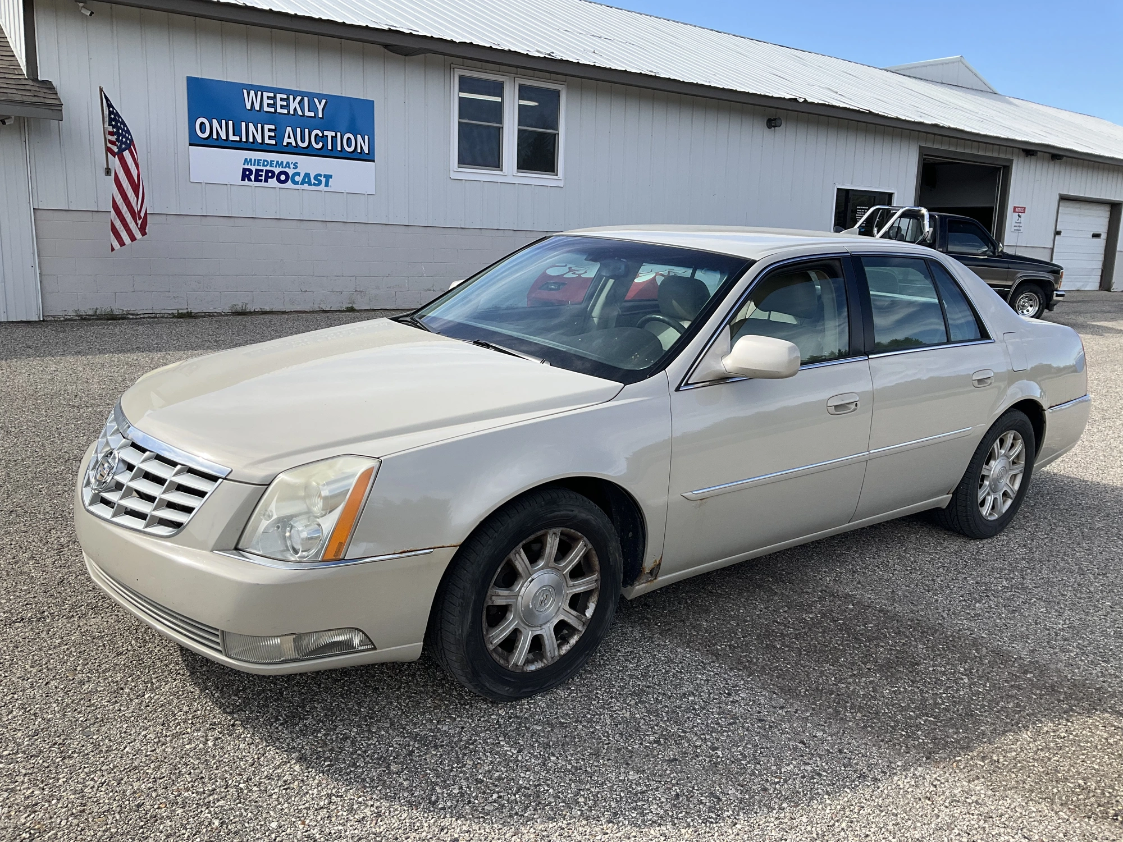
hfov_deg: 61.7
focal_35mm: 29
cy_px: 421
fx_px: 941
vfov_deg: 48.2
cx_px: 562
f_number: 1.8
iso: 25
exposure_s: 1/1015
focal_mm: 3
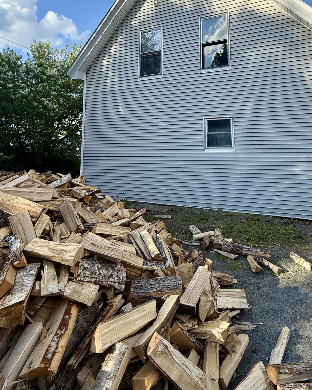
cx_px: 209
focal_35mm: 21
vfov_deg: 74.2
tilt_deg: +7.6
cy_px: 118
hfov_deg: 63.8
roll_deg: +1.5
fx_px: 242
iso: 64
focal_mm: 2.22
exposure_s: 1/942
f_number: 2.2
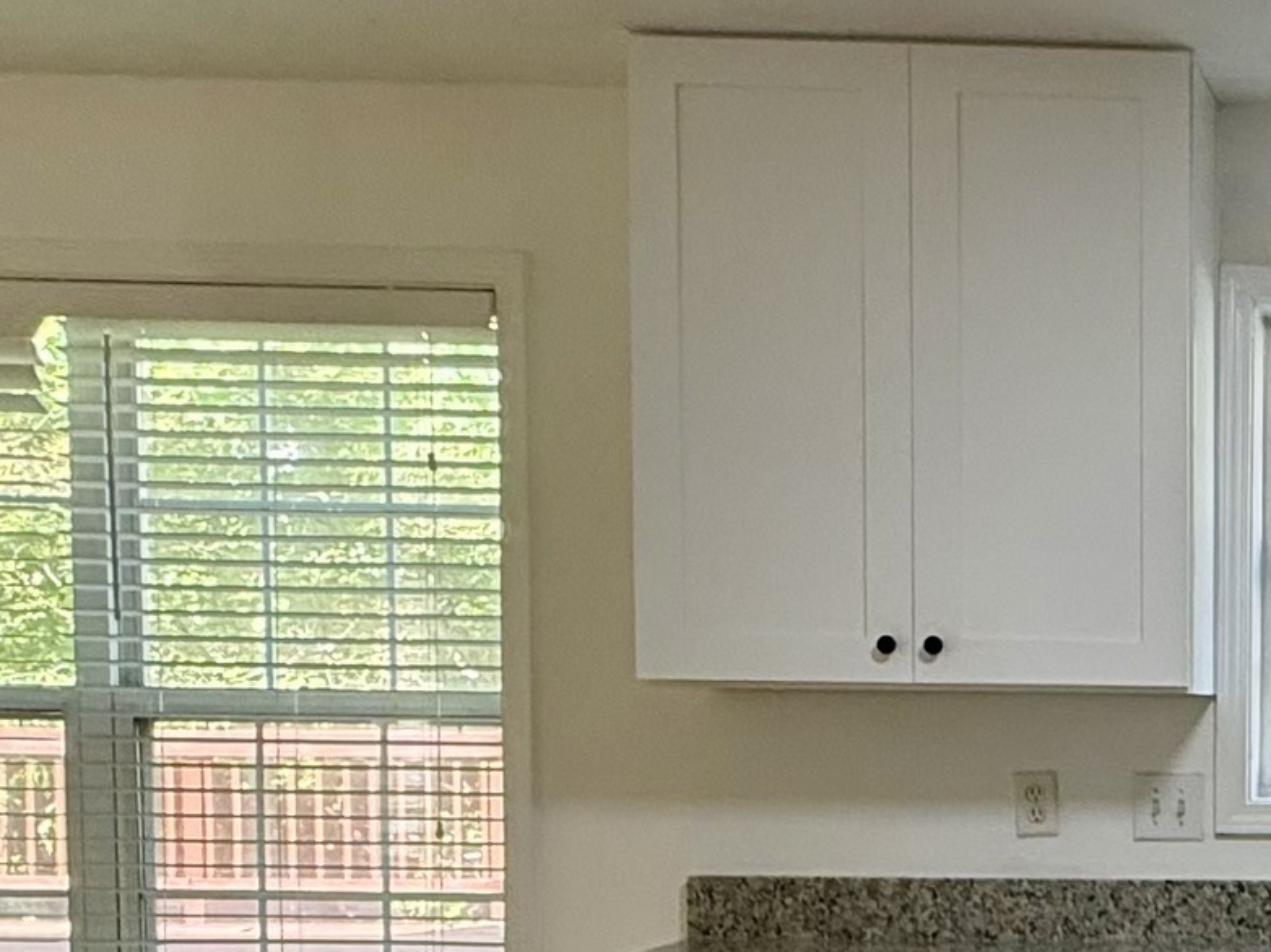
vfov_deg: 25.8
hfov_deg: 28.9
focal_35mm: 55
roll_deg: -0.9
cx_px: 1622
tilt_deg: -2.5
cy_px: 825
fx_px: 2019
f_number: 2.2
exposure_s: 1/120
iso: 200
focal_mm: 2.22
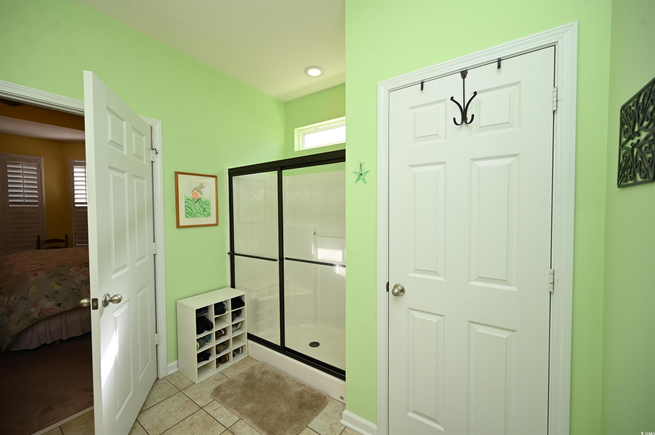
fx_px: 255
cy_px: 218
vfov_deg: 81.1
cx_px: 328
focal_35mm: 14
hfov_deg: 104.3
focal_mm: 14
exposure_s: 1/80
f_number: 5
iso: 200
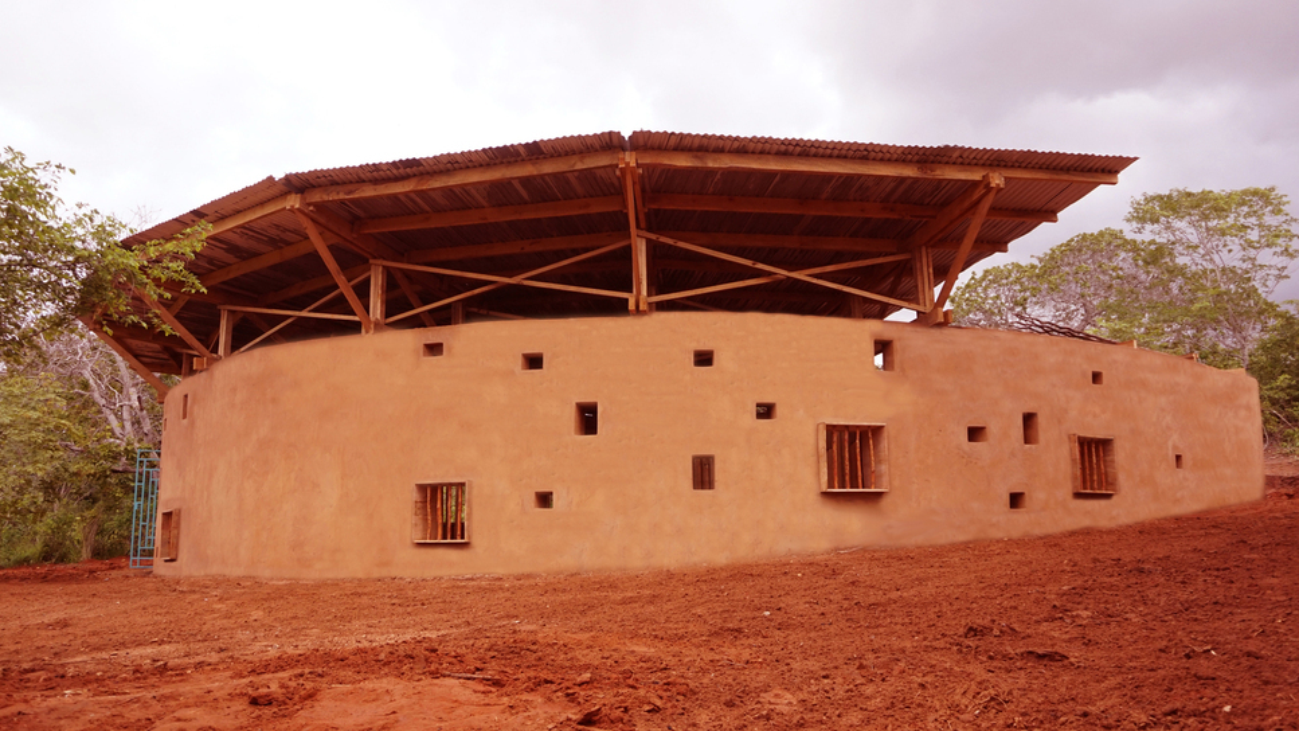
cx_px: 641
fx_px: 896
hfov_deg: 71.9
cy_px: 427
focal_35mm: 26
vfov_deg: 44.2
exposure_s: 1/4000
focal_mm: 16
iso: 500
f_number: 3.5
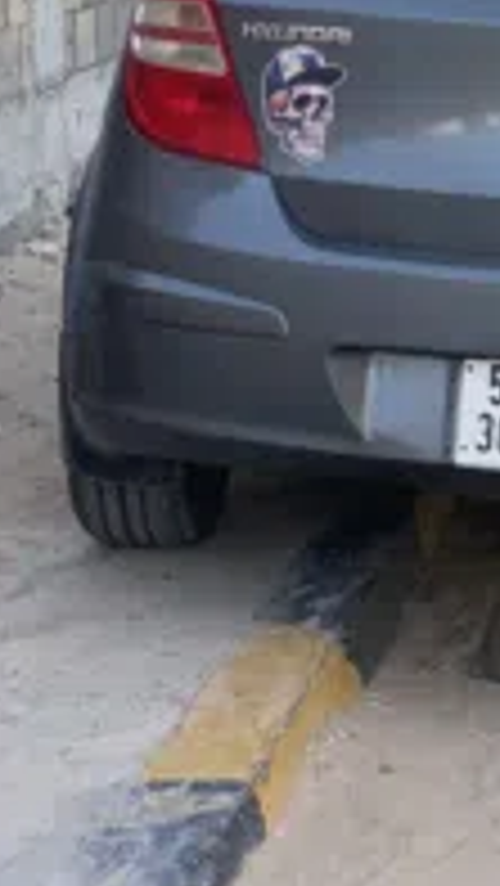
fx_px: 2707
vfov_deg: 18.2
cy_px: 45
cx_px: 514
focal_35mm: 115
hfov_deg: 10.5
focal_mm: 6
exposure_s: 1/358
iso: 20
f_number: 2
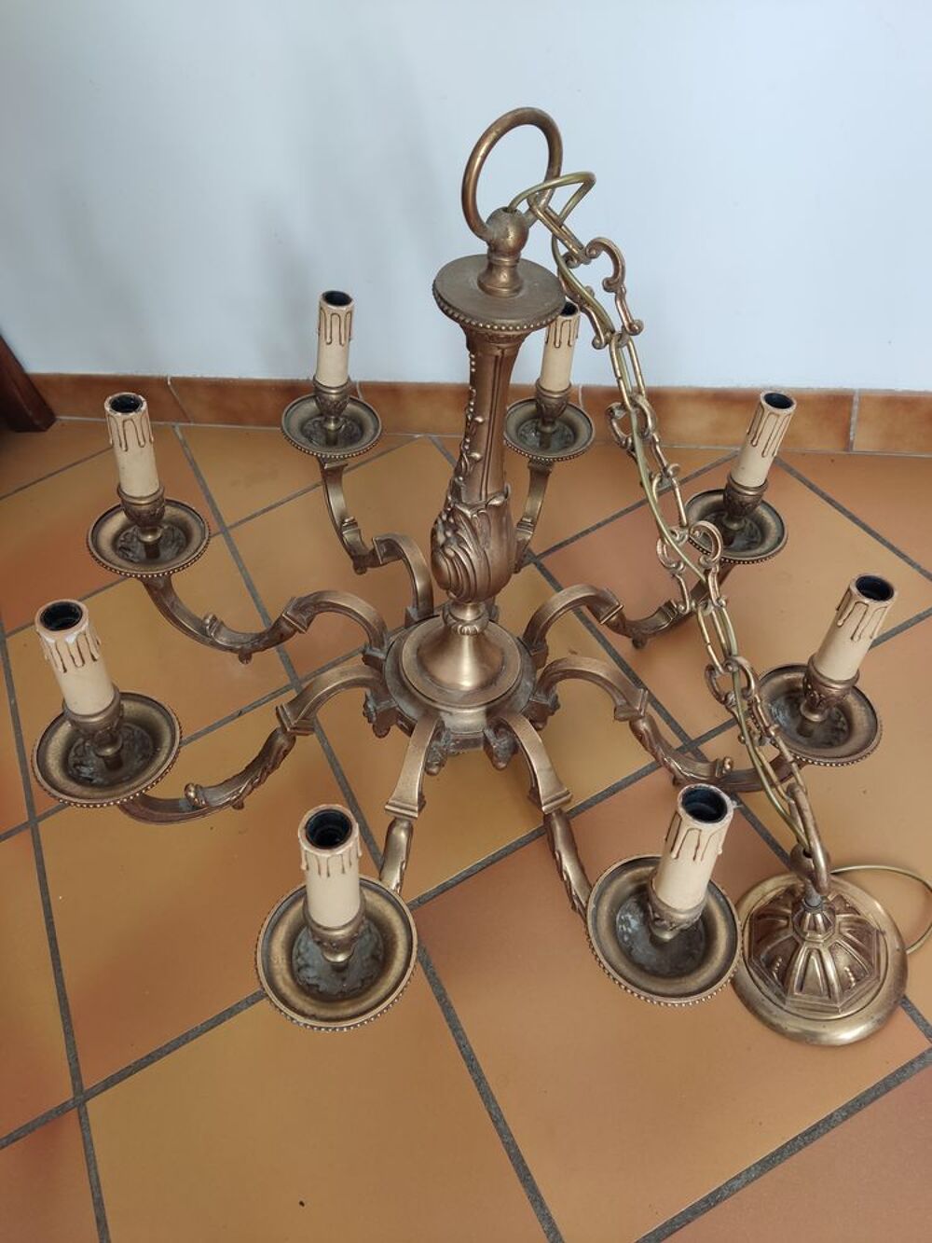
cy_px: 622
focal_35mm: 25
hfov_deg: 54.9
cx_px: 466
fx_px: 897
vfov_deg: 69.4
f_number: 1.79
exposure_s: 1/50
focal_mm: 4.71
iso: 179
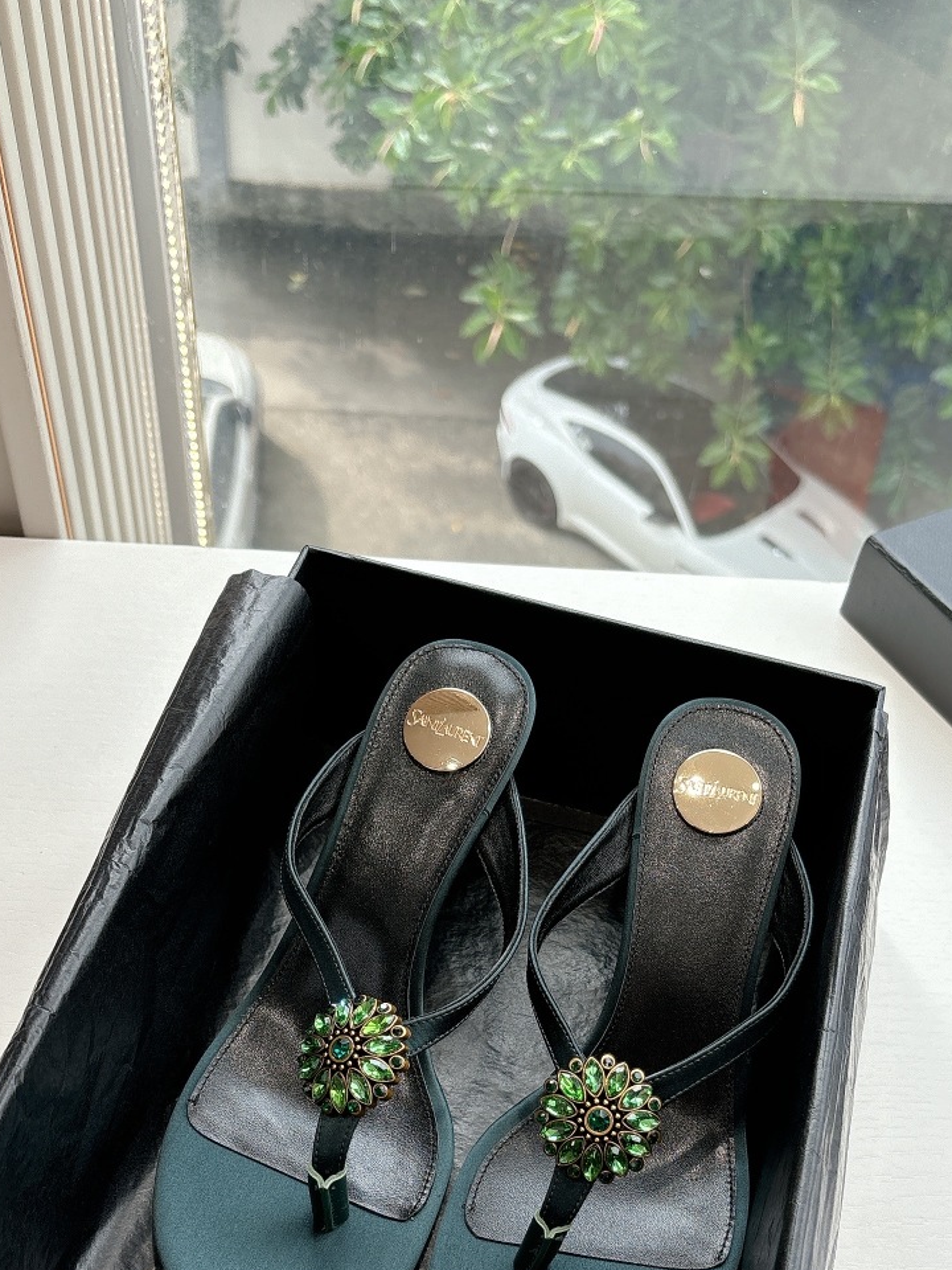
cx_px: 509
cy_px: 909
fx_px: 1430
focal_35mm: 39
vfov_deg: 46.6
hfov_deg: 36.8
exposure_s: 1/466
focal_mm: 5.96
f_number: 1.6
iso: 50
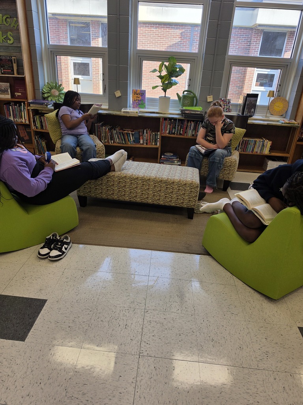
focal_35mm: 23
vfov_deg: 73.9
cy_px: 202
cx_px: 152
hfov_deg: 58.9
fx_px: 268
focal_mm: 6.5
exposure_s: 1/120
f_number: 1.4
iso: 25
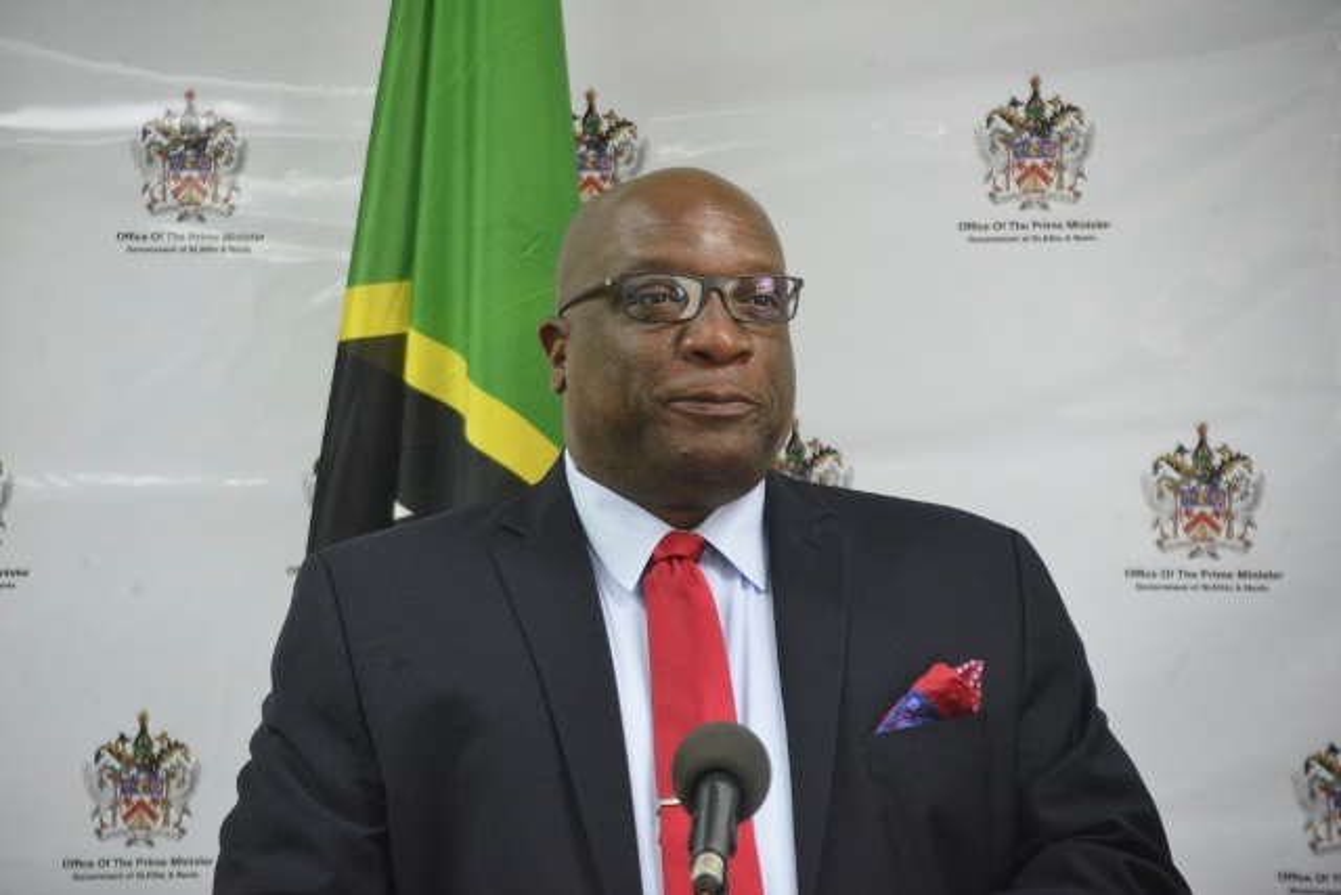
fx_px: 6334
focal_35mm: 170
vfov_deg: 8.1
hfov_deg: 12.1
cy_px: 448
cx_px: 670
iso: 3200
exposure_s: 1/80
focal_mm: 170
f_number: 6
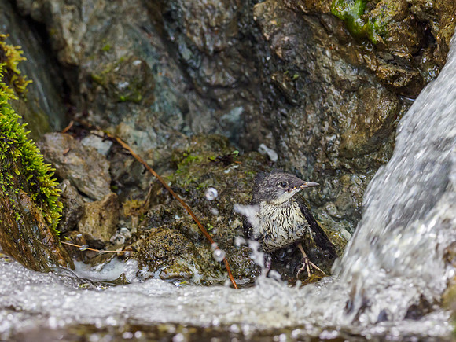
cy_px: 208
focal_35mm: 732
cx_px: 278
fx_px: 9641
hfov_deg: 2.7
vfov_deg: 2.0
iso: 1600
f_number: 4.5
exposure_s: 1/320
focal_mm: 300
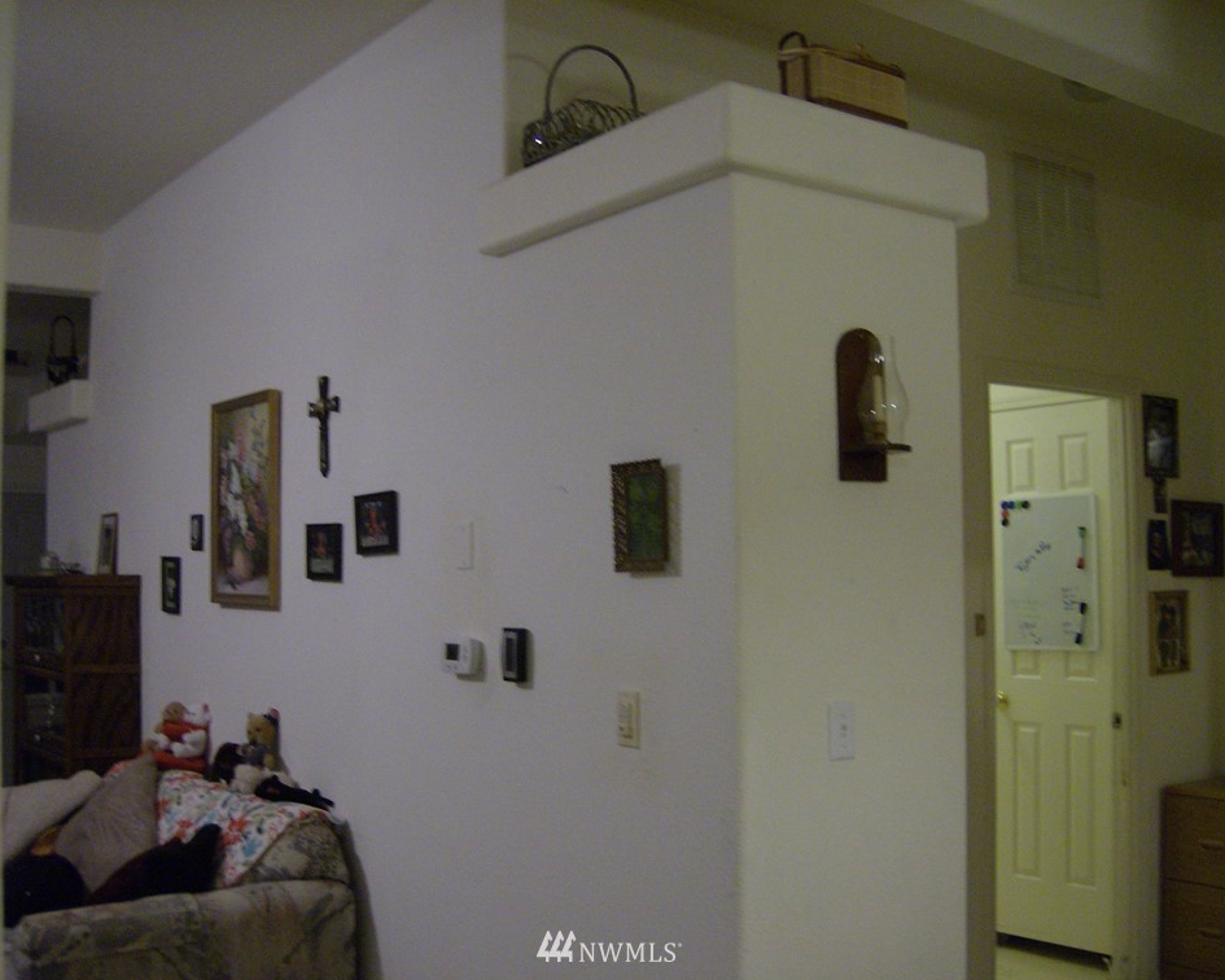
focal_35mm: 38
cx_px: 610
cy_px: 495
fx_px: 1378
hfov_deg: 47.9
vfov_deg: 39.2
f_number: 2.8
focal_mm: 6
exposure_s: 1/16.2
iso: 200
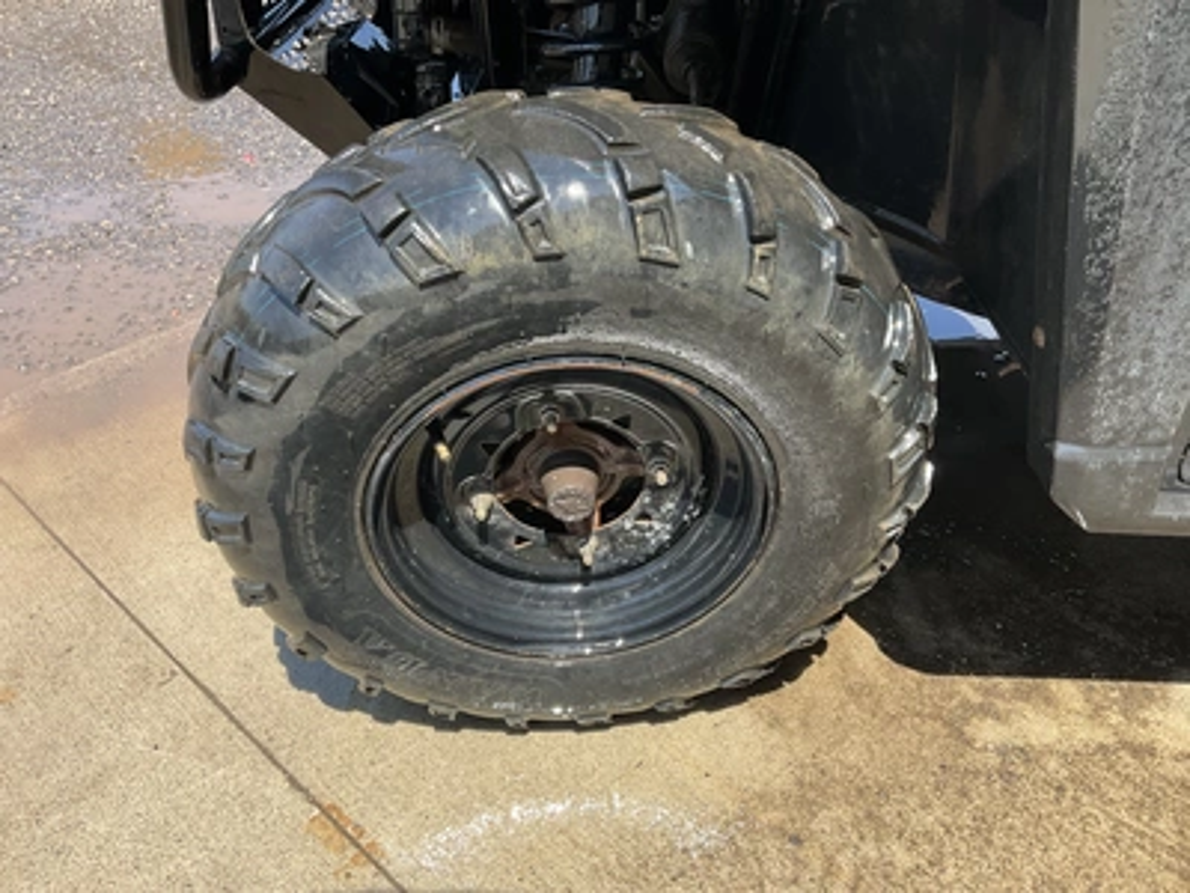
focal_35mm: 29
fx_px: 997
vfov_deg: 48.2
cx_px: 595
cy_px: 446
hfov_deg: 61.7
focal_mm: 3
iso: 25
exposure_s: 1/509
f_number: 1.8
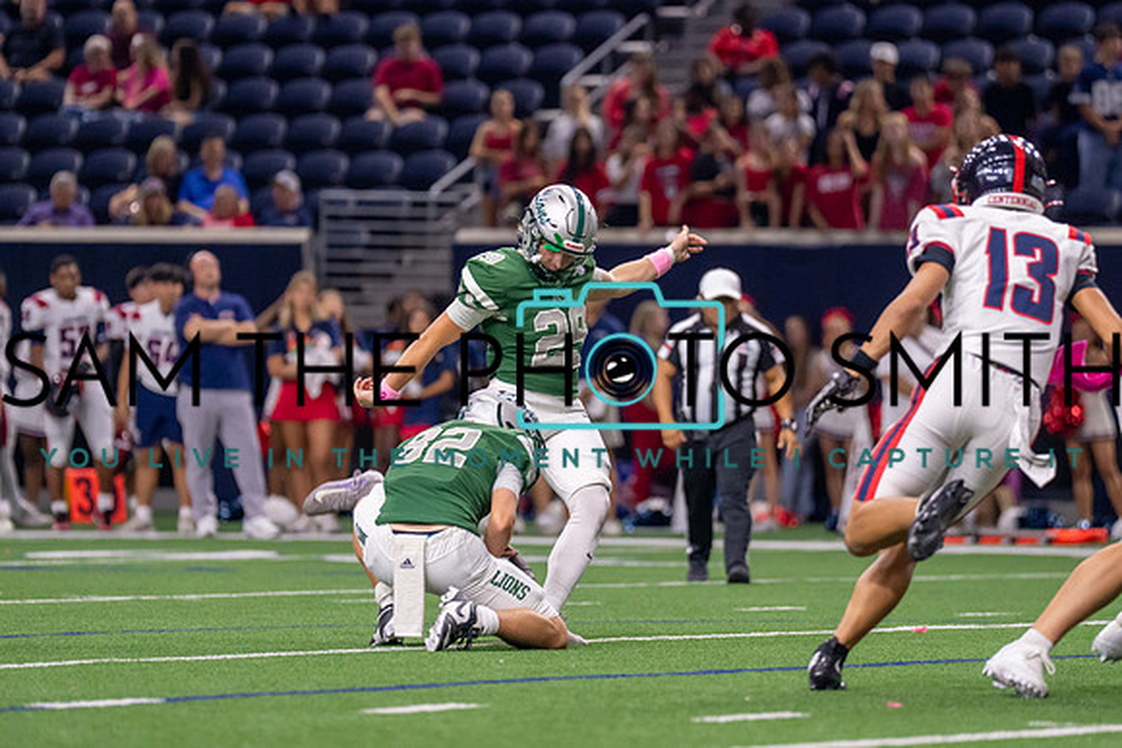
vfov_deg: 4.6
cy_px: 324
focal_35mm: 300
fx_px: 9361
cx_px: 545
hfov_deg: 6.9
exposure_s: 1/1000
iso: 2500
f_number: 2.8
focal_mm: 200
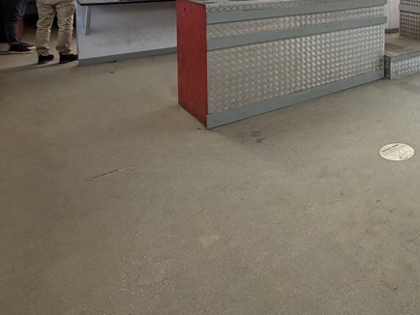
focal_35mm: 33
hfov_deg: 46.5
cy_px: -19
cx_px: 418
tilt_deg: -3.2
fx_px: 401
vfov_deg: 37.1
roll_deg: -0.6
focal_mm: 2.22
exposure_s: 1/100
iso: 160
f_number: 2.2
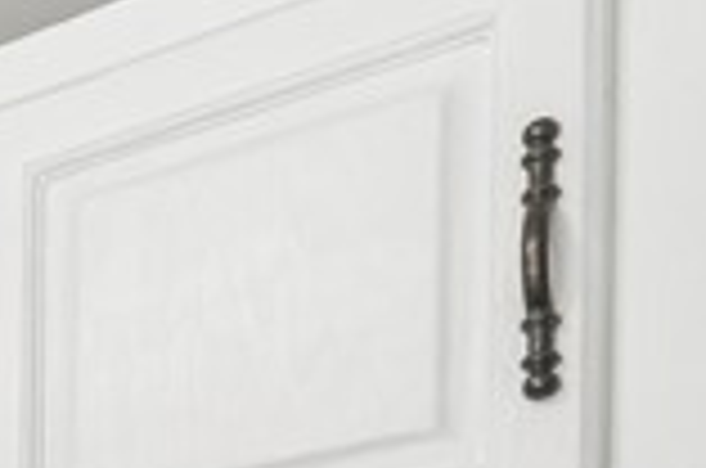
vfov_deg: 11.1
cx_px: -630
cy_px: 1226
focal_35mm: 97
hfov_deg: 16.8
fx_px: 1898
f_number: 4
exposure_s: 1/50
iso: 200
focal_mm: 14
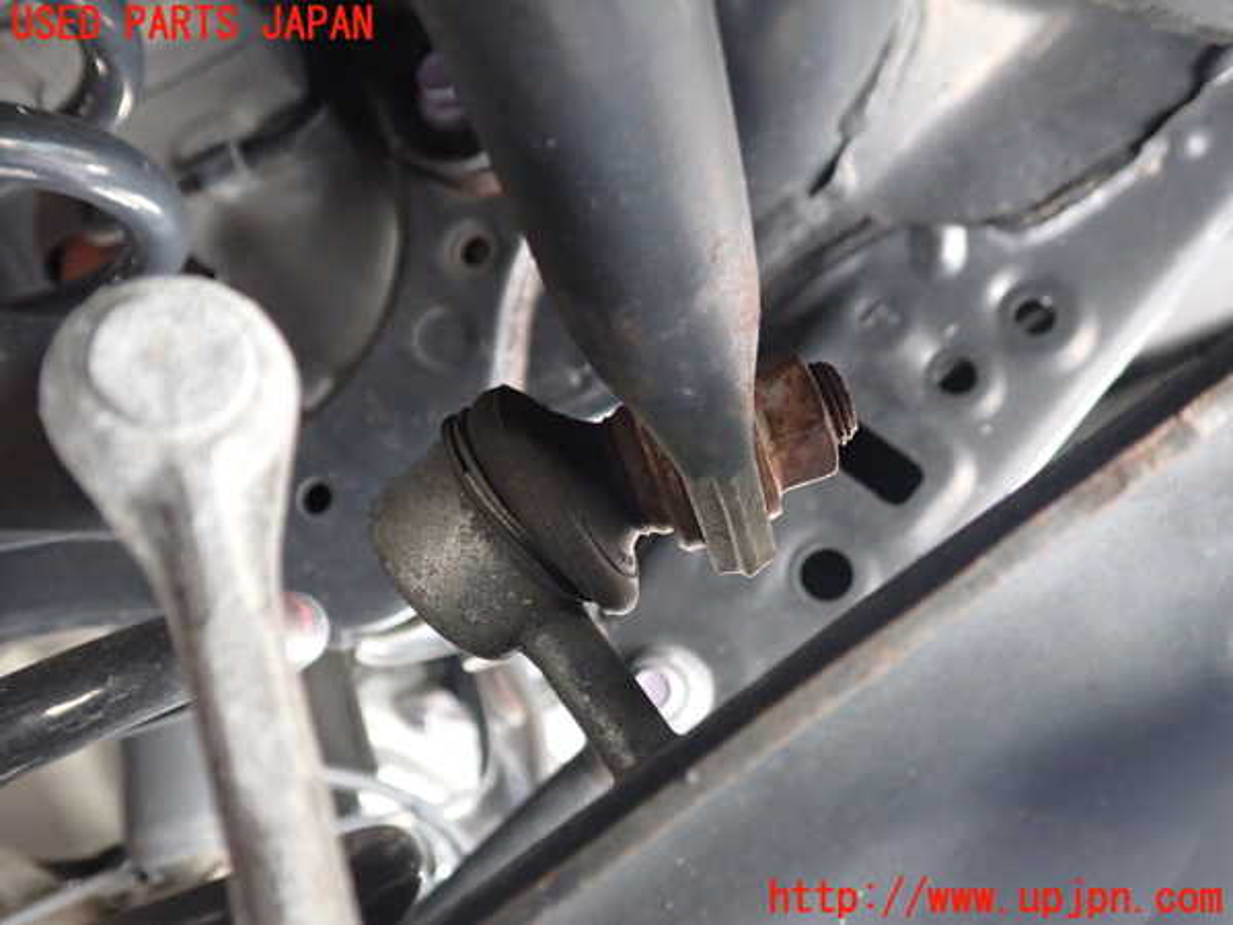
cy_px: 462
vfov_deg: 46.8
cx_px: 616
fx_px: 1069
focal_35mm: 30
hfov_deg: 60.0
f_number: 2.3
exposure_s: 1/30
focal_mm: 5.4
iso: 800
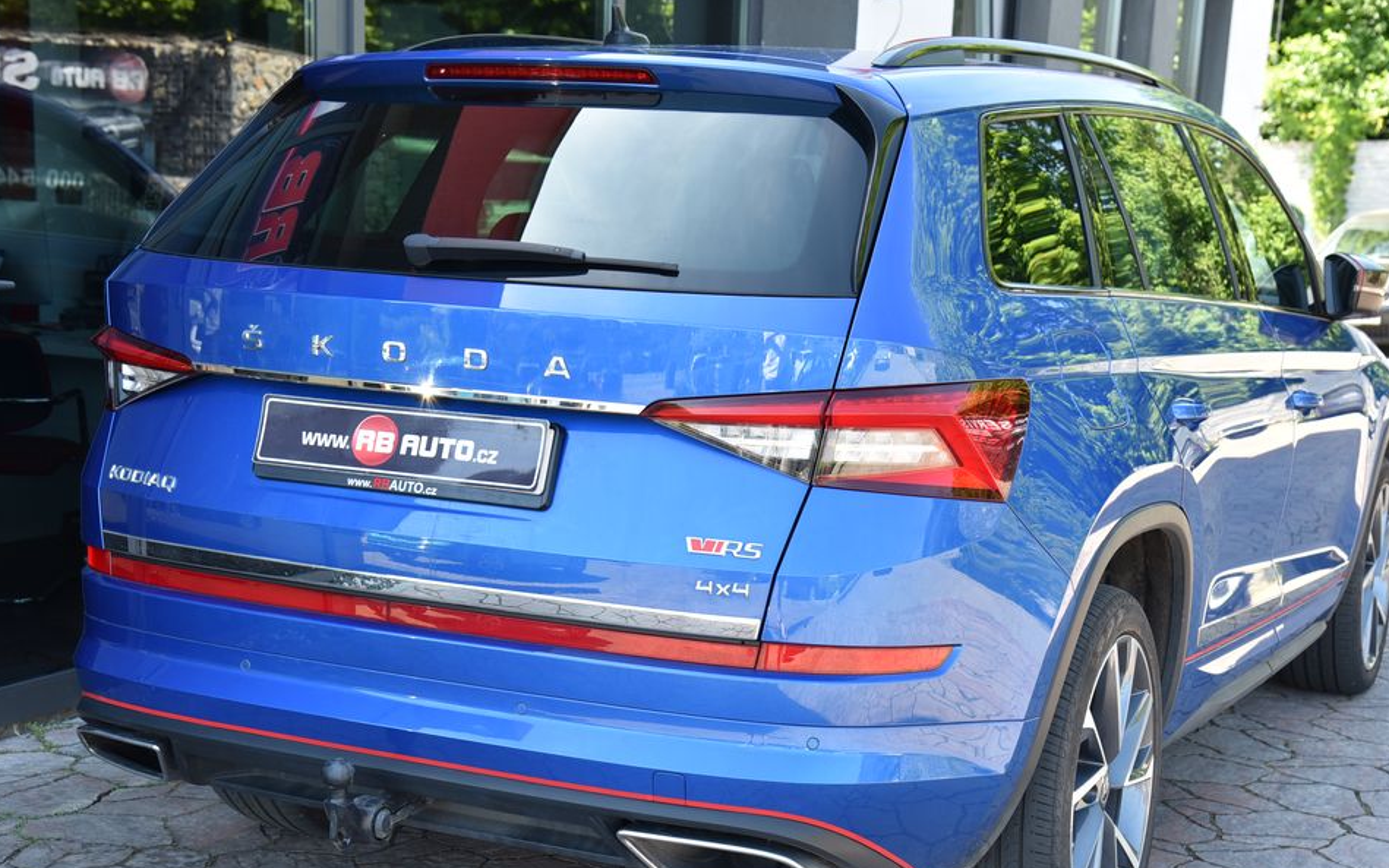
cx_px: 695
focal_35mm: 55
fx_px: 2082
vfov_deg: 23.5
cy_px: 496
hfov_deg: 36.9
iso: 500
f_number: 5.6
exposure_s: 1/125
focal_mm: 50
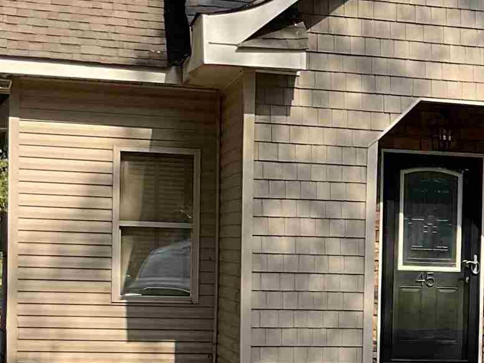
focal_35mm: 115
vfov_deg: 12.8
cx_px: 649
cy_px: 329
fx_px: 1608
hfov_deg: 16.1
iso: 16
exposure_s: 1/719
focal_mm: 3
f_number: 1.8
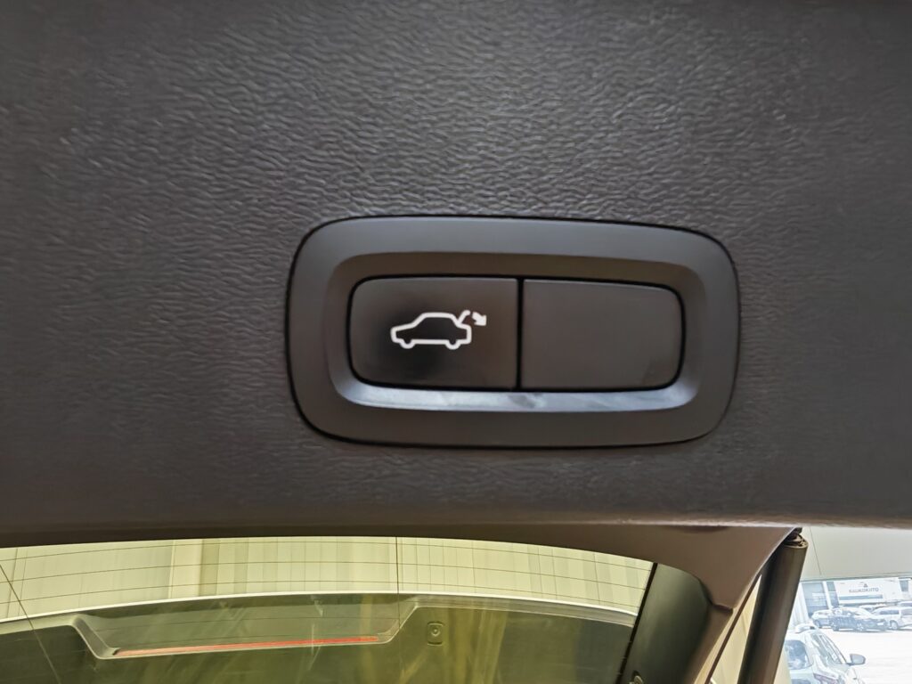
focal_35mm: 23
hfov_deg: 73.9
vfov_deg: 58.9
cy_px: 342
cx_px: 456
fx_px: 606
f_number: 2
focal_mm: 1.82
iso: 160
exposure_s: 1/50
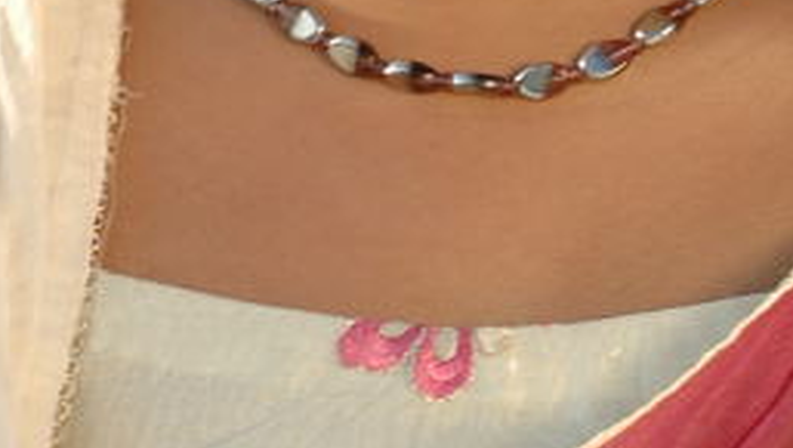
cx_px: 614
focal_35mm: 1125
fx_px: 23673
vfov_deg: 1.1
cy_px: 253
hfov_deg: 1.9
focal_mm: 180
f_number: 9
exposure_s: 1/320
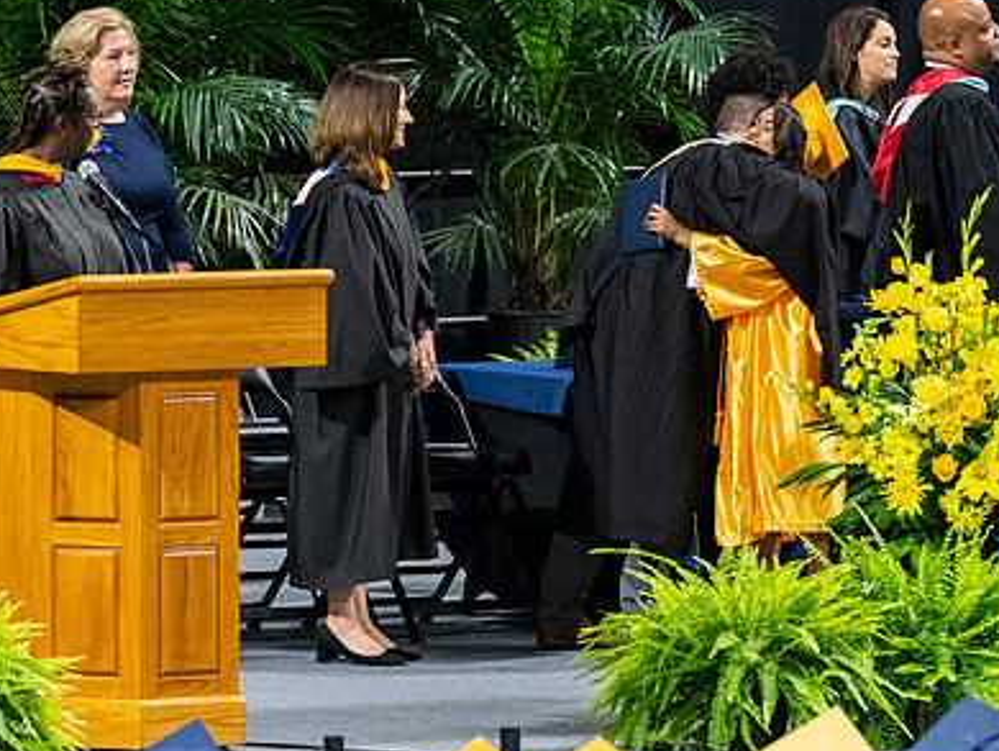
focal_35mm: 484
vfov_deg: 3.1
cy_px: 430
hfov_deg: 4.1
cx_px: 724
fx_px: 13977
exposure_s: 1/200
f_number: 4
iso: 2000
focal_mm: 190
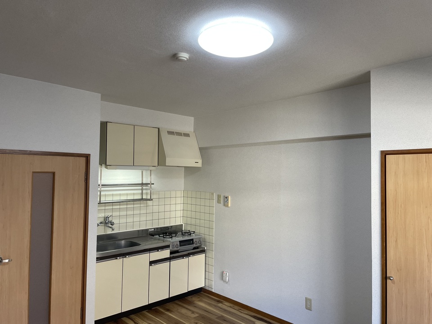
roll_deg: -0.8
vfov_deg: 53.1
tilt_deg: +1.7
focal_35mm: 26
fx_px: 324
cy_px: 162
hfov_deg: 67.3
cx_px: 216
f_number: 1.6
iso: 125
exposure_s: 1/120
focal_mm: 4.2
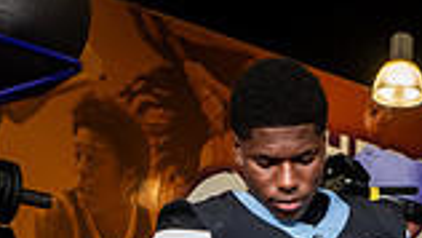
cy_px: 596
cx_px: 329
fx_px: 1399
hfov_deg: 17.0
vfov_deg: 8.7
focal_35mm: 125
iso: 800
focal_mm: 42
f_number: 7.1
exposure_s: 1/250
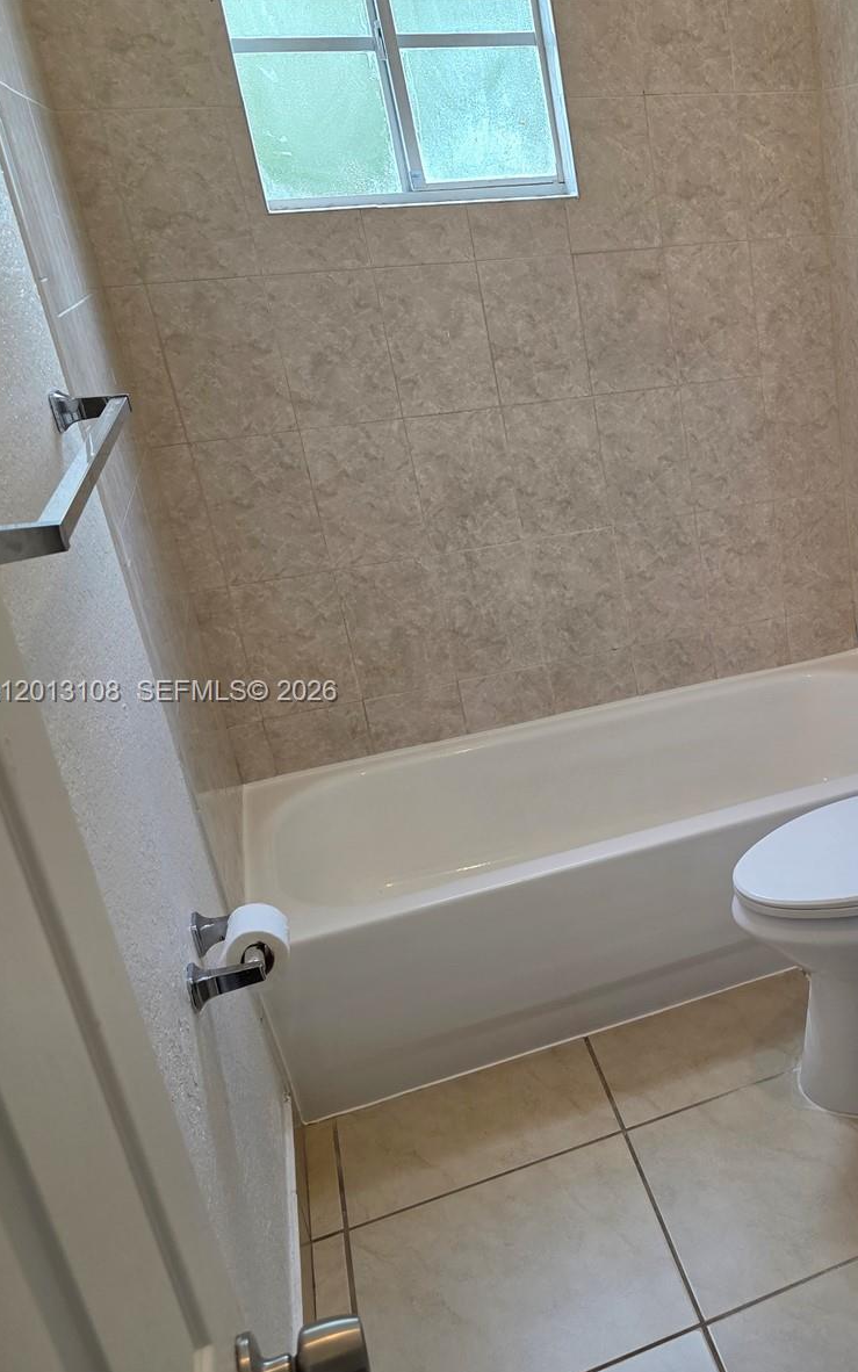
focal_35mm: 33
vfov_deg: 58.1
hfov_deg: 34.1
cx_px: 904
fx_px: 1234
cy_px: 693
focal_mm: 6.3
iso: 125
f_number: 1.7
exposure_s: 1/120
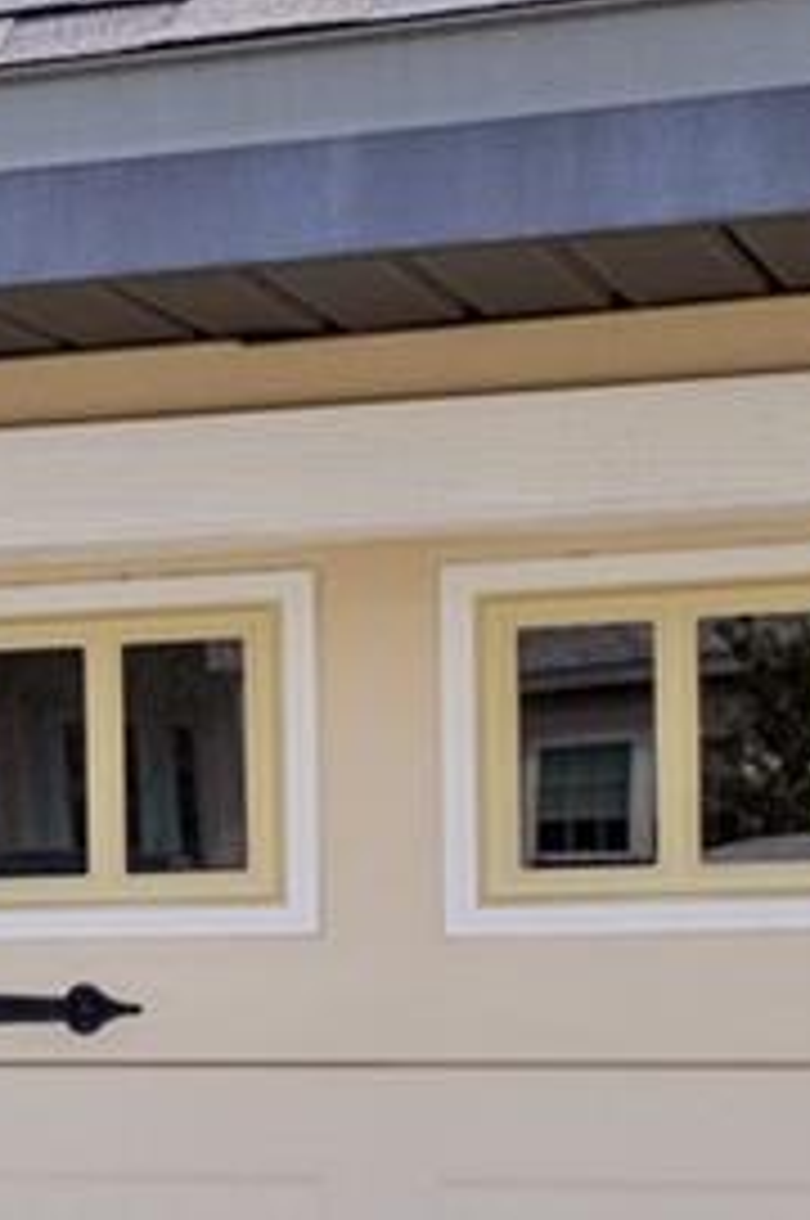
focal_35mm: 130
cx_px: -2290
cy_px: 1002
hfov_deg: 7.7
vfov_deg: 15.7
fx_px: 4398
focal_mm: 8.38
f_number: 2.8
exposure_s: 1/320
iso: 130
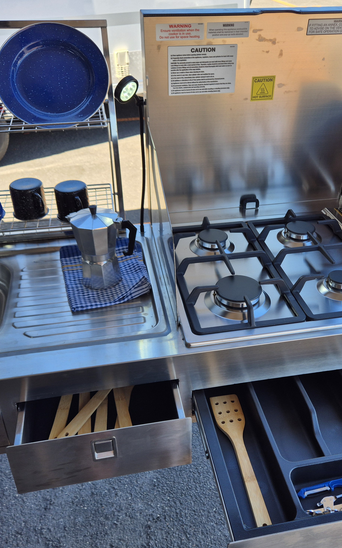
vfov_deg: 58.1
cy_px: 276
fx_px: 492
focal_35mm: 33
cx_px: 199
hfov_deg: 38.2
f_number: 1.8
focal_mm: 5.4
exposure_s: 1/450
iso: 25
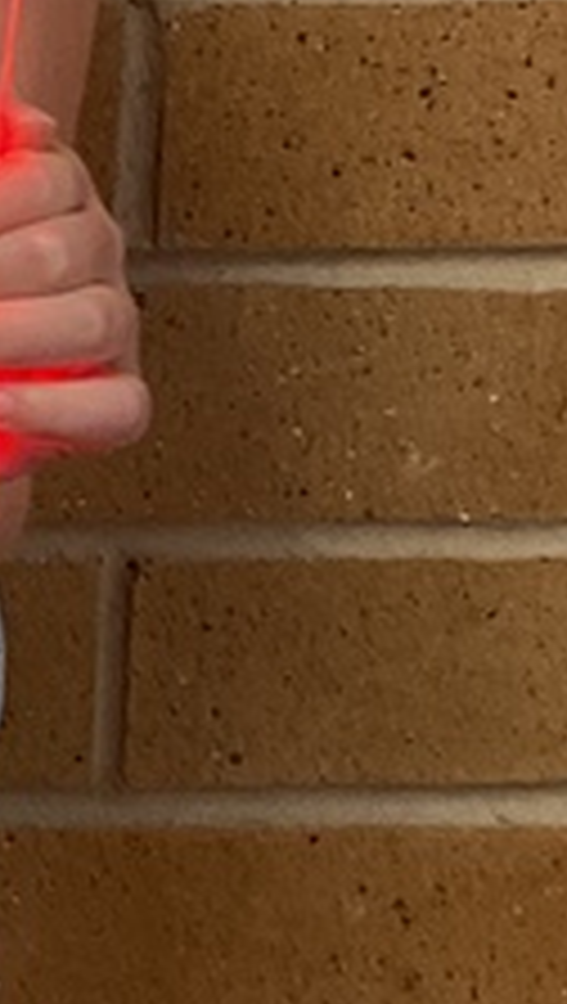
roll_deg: -0.5
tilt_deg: -17.9
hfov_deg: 8.0
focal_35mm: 145
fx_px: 3862
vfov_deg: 14.5
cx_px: -598
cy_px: -63
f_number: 1.8
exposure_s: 1/60
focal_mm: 3
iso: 125
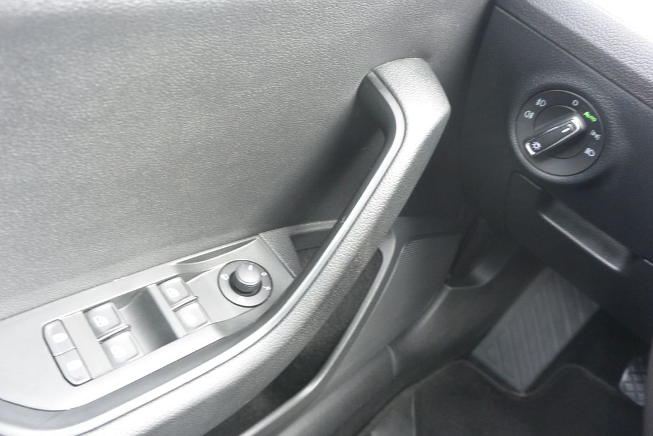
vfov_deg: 47.9
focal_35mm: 27
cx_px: 326
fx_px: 490
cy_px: 218
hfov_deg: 67.4
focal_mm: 10
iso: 800
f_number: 3.5
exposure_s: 1/50
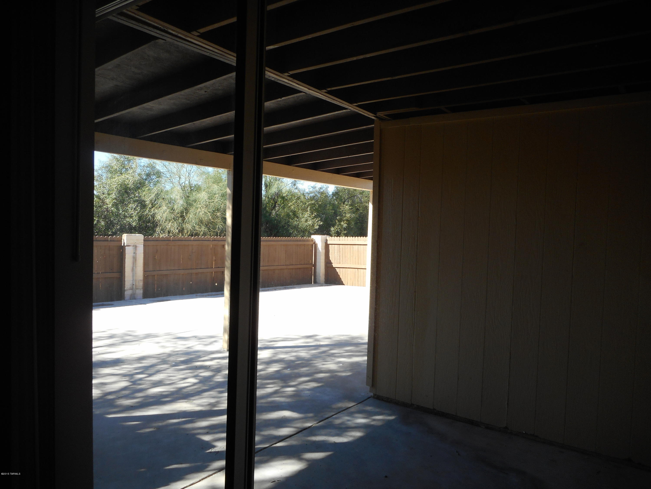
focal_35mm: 25
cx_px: 326
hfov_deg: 69.4
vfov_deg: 54.9
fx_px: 470
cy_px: 244
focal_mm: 4.5
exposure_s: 1/125
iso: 80
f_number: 3.7
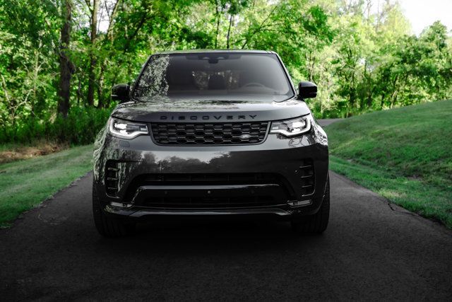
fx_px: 565
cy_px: 151
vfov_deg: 29.9
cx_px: 226
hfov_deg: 43.6
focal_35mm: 45
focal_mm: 45
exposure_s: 1/400
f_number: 5
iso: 640
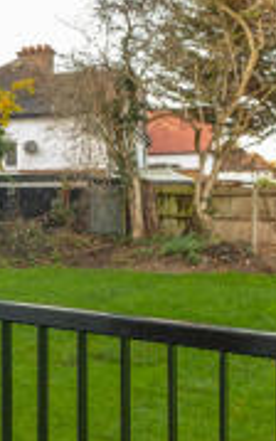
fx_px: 553
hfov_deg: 22.5
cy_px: 265
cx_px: -148
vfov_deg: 43.3
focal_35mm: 46
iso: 400
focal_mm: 11.5
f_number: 5.6
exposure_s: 1/50
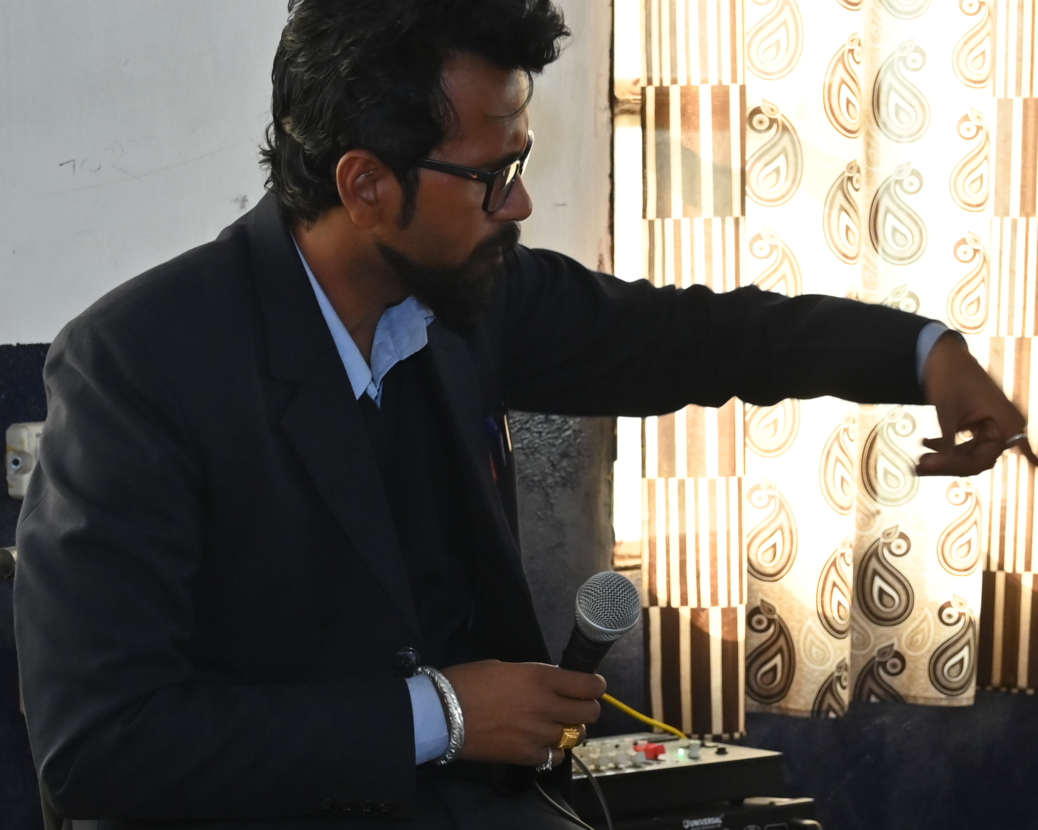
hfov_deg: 16.7
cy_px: 607
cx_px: 807
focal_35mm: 114
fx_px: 3502
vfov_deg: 13.5
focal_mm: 43
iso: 1600
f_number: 6.3
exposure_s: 1/160
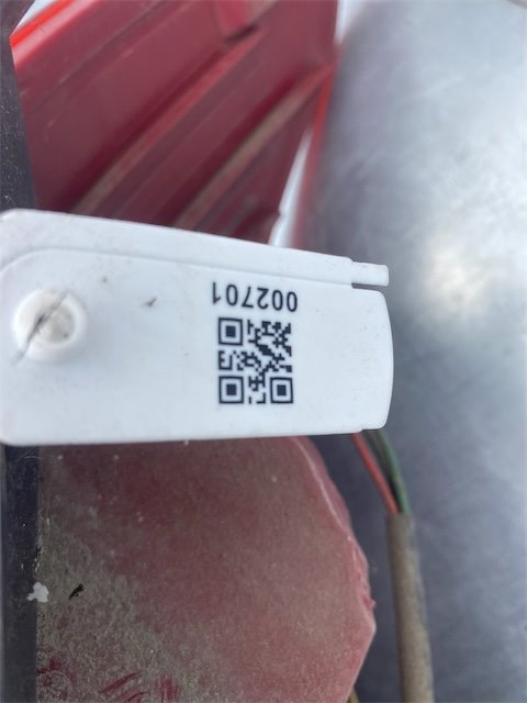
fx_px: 528
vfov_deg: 67.3
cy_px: 352
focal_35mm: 26
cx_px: 264
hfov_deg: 53.1
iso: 32
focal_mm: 4.25
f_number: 1.8
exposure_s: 1/296
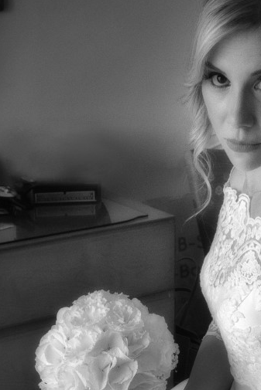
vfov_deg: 21.0
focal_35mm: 84
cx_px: 251
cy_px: 562
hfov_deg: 16.0
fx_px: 913
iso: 1000
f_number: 6.3
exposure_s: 1/125
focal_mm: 24
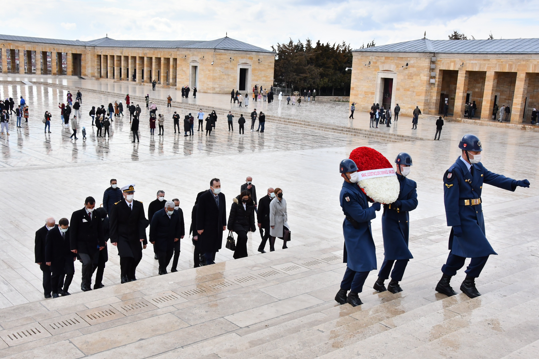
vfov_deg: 35.1
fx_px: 569
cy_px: 182
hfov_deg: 50.7
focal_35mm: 38
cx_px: 268
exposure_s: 1/800
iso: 1000
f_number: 14
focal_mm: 25
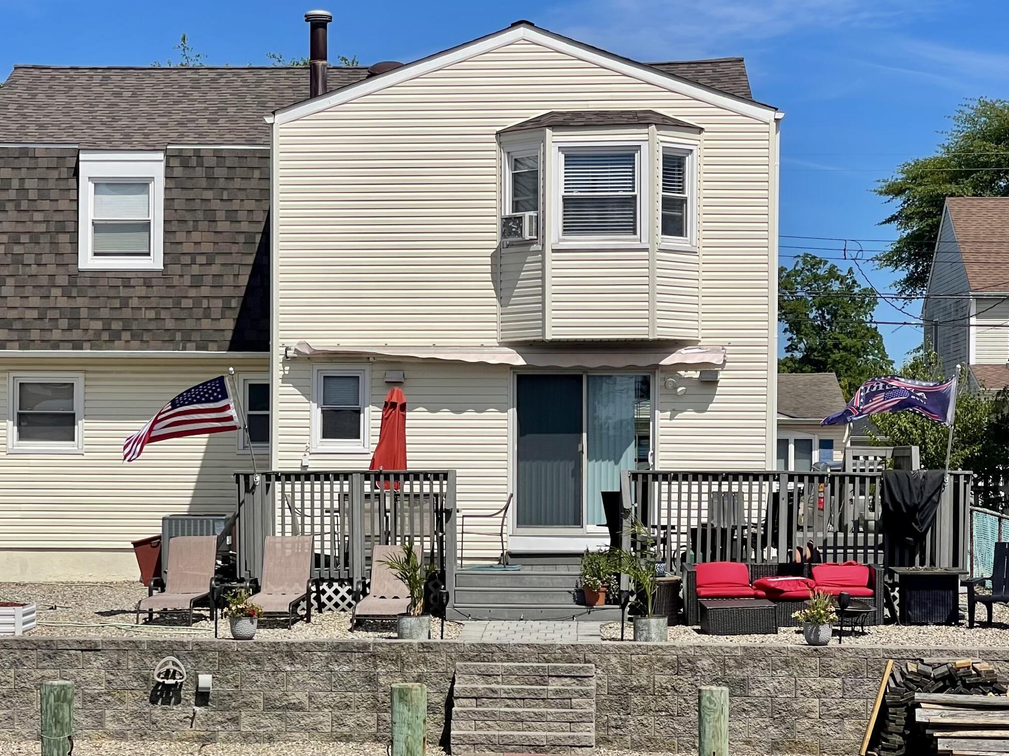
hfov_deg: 20.4
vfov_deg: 15.4
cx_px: 364
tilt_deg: +0.1
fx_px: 2798
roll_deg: -0.4
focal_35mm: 96
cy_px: 470
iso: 20
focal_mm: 7.5
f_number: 2.2
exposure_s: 1/2320
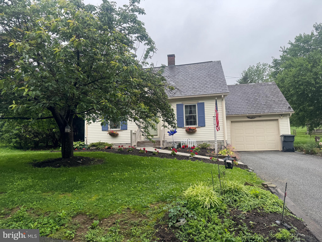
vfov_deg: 56.8
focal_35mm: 24
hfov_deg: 71.6
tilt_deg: +6.3
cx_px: 161
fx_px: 223
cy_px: 121
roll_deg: +0.4
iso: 80
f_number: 1.78
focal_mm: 6.76
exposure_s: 1/888
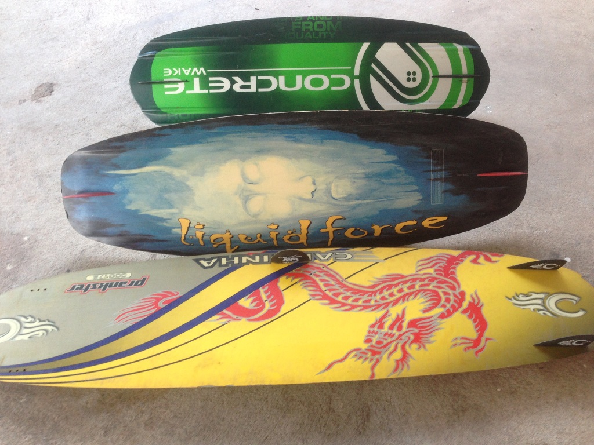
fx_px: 566
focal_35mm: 33
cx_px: 297
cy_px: 222
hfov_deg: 55.4
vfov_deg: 42.9
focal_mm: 4.13
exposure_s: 1/20
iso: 80
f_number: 2.4
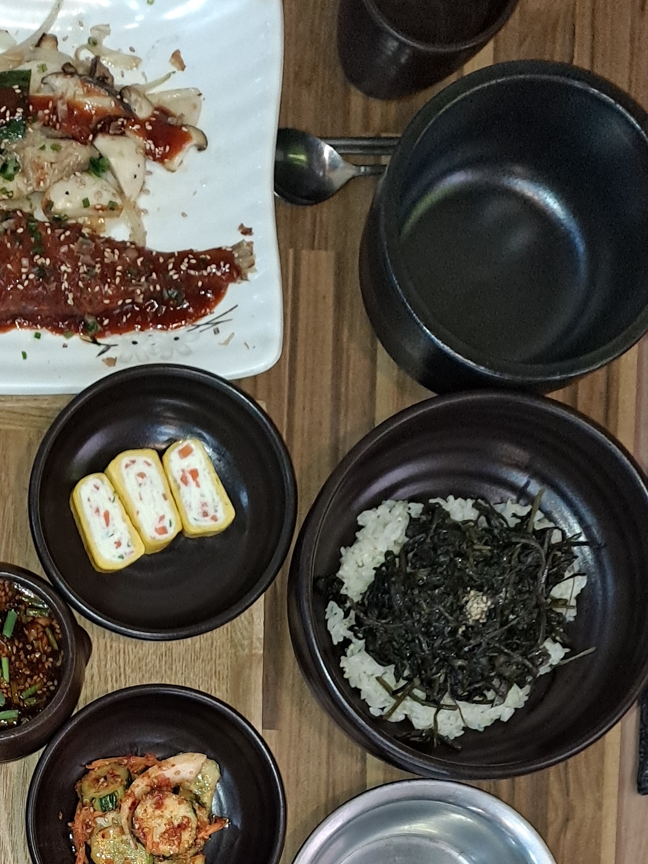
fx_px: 1423
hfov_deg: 24.0
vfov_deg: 29.4
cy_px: 1021
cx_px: -63
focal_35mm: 57
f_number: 1.8
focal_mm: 5.23
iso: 250
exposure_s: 1/60
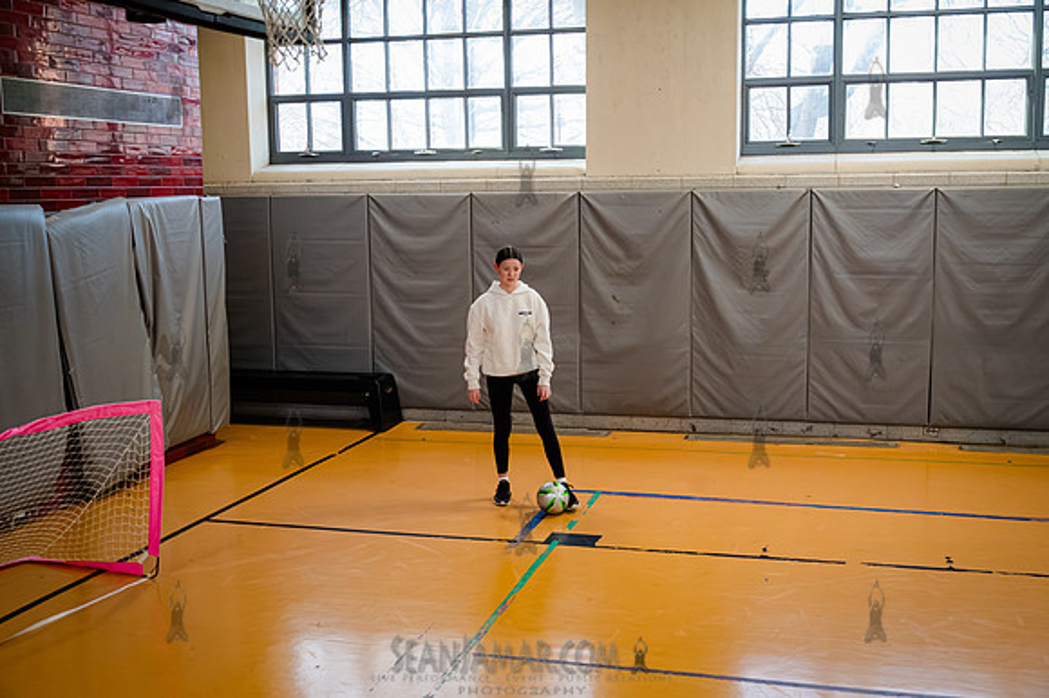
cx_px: 524
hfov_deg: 47.4
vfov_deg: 32.6
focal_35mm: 41
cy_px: 349
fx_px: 1194
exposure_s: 1/1000
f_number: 4
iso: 8000
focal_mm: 41
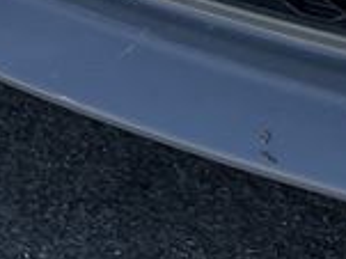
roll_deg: +1.5
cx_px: 681
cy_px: -529
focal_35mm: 172
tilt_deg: -9.1
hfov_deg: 10.6
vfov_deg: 7.5
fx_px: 1718
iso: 50
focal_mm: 5.1
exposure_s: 1/1890
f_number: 1.6
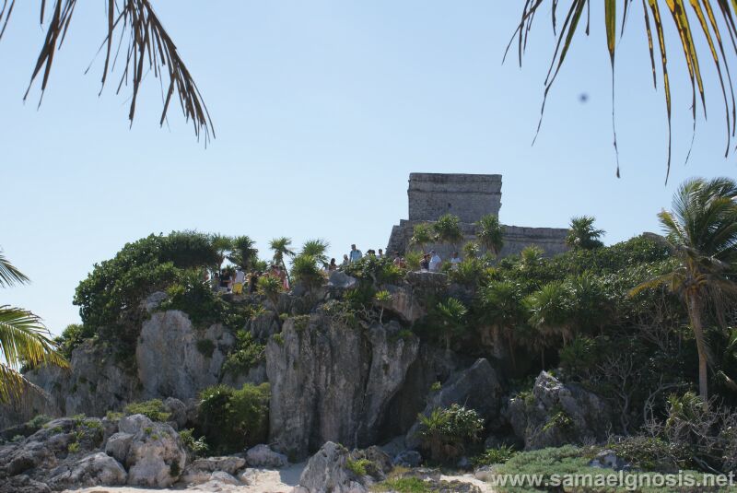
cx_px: 368
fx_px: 1383
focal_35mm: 68
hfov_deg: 29.8
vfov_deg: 20.2
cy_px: 246
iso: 100
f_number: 13
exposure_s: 1/125
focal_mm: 45
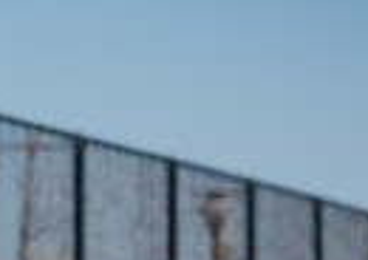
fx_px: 4199
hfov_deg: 5.0
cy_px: 465
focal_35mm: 403
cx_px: -46
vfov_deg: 3.5
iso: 100
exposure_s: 1/1250
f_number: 4
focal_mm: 86
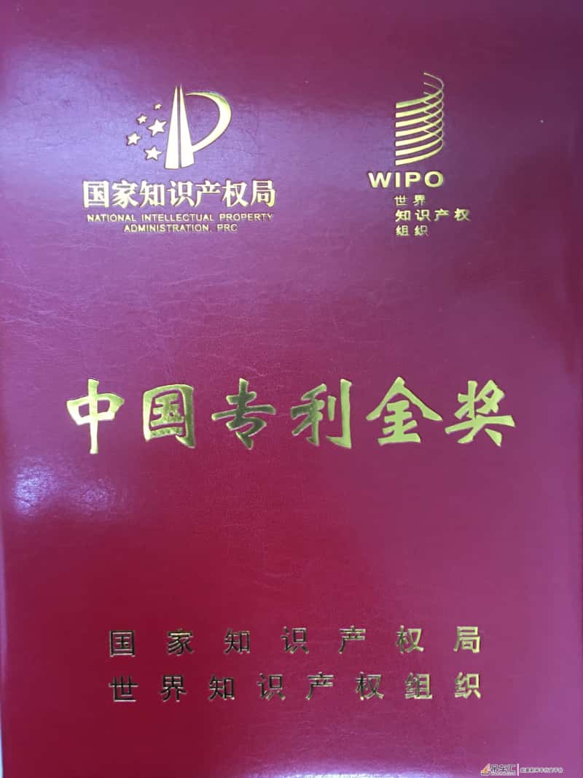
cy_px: 389
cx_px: 292
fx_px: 651
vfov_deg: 61.7
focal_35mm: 29
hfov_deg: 48.2
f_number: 2.2
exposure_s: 1/8
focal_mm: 4.15
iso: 100
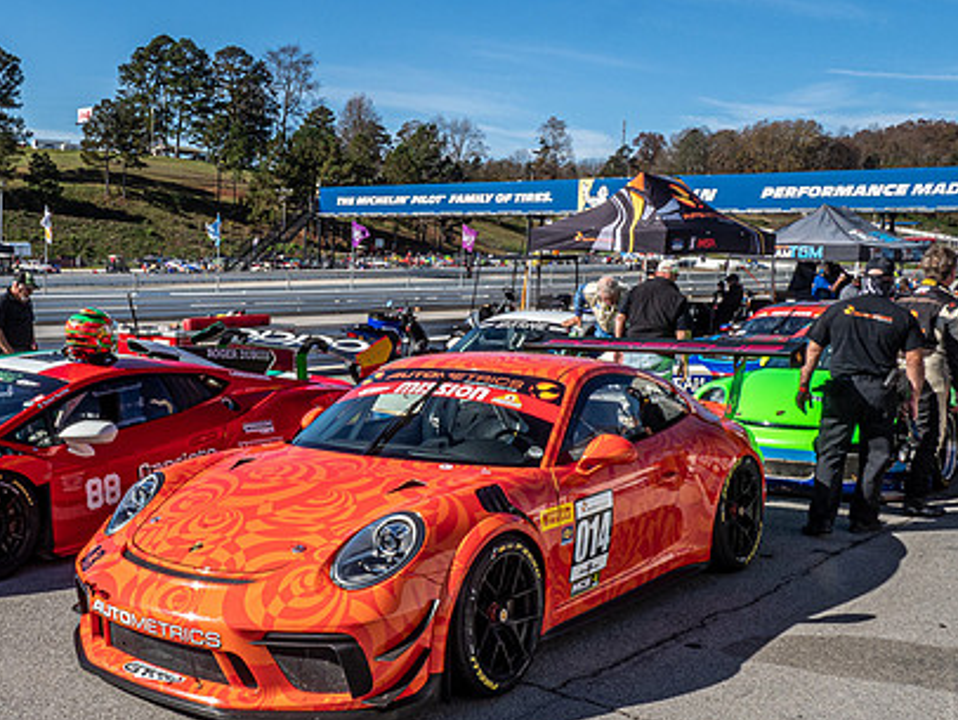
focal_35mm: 40
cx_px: 288
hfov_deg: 45.7
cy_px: 417
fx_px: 1108
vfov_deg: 35.9
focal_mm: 14
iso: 200
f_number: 22
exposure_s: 1/60
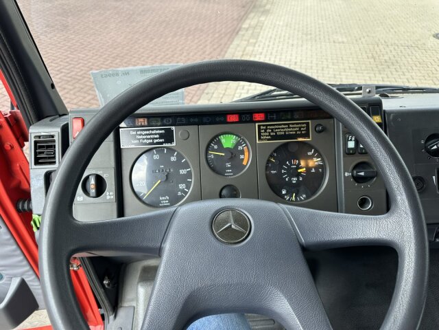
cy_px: 165
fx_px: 304
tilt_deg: -37.2
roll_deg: +0.0
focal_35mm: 24
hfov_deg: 71.6
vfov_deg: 56.8
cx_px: 220
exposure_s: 1/298
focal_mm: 6.86
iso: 80
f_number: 1.78
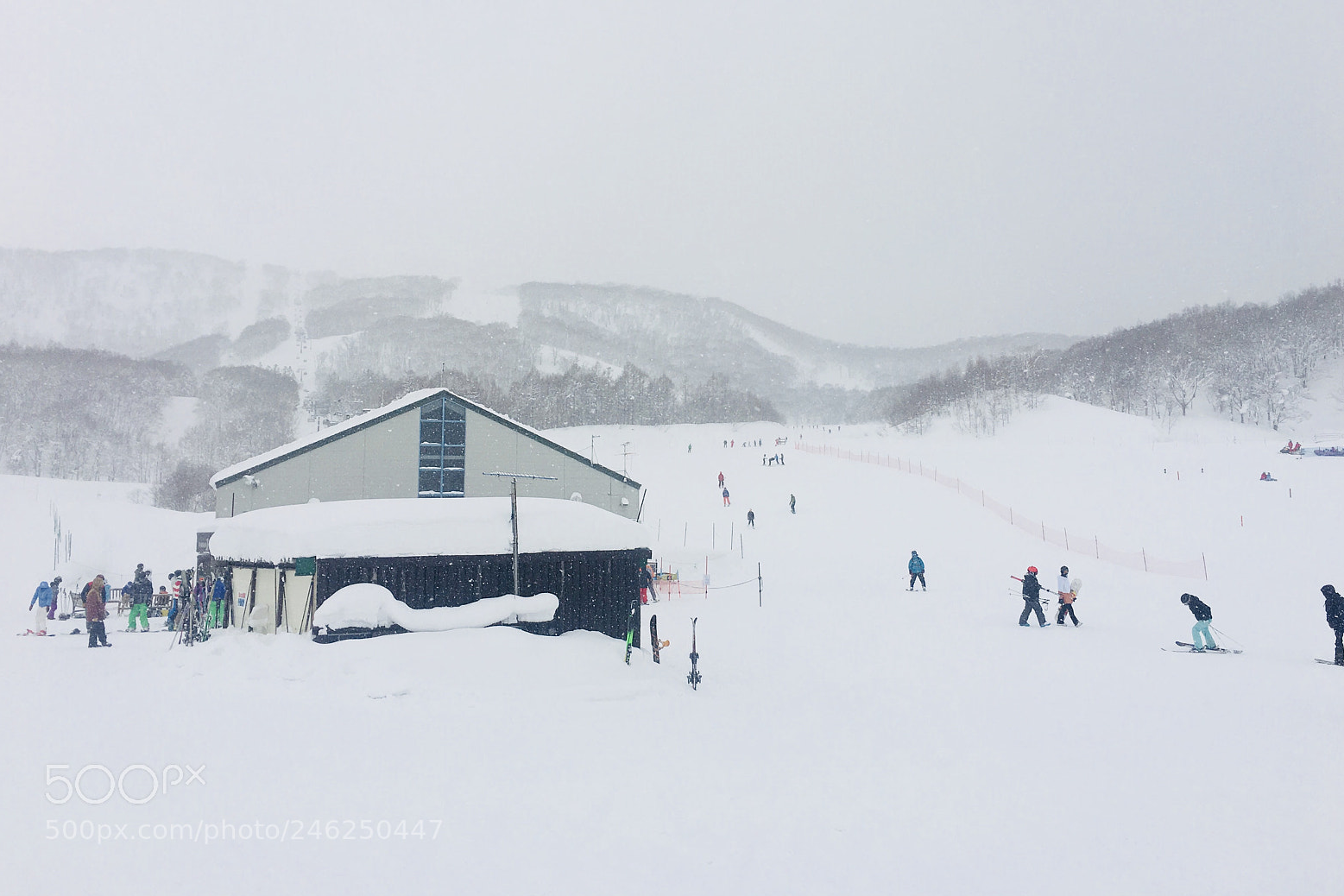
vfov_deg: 42.2
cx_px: 682
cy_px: 380
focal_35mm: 31
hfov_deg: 60.3
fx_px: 1157
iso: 25
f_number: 2.2
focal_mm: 4.15
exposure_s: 1/2564
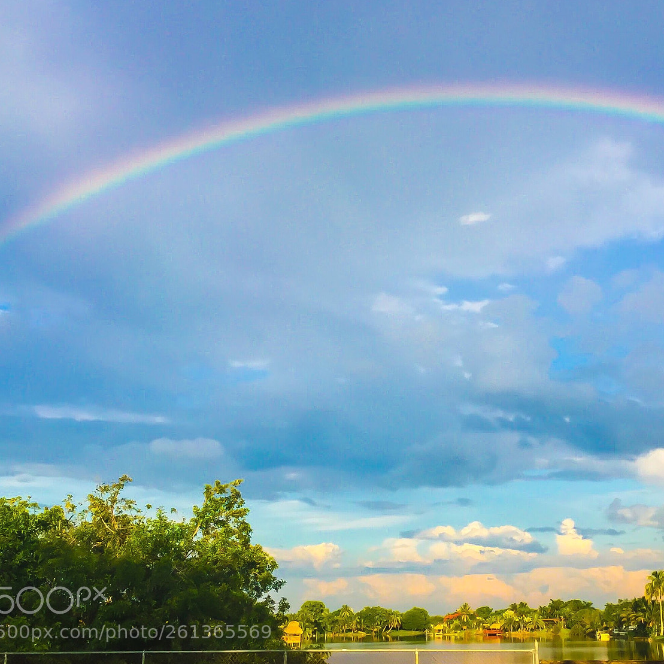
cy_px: 319
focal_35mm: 37
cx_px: 437
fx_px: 803
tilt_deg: +16.7
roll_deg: -2.4
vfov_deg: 44.9
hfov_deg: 44.3
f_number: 2.2
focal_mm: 4.15
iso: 32
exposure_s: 1/1014
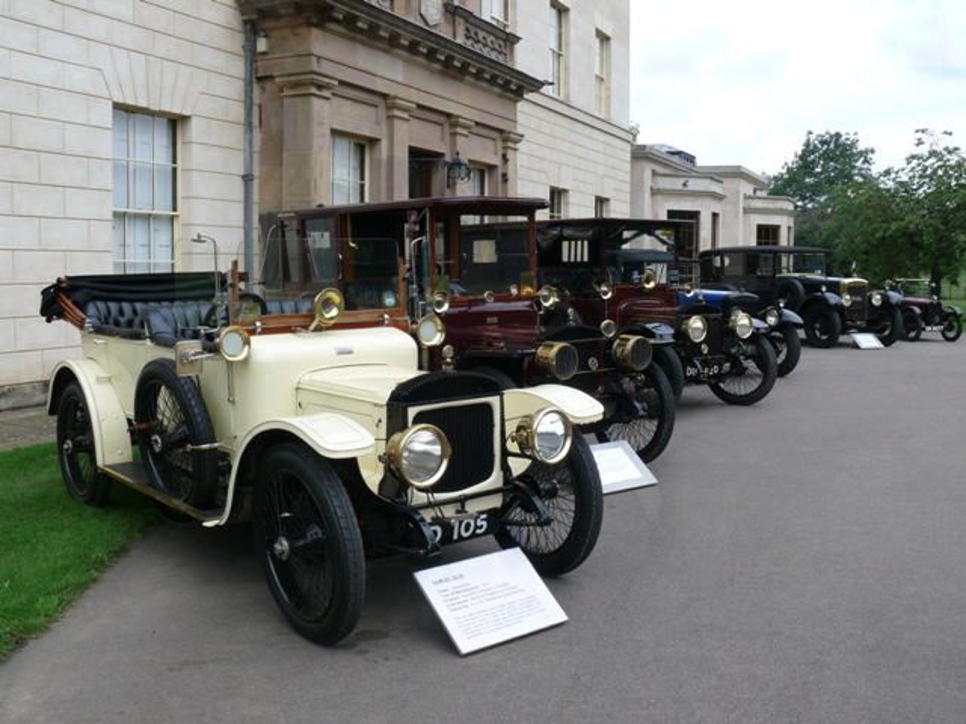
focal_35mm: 35
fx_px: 977
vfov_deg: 40.7
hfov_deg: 52.6
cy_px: 362
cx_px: 483
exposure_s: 1/320
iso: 100
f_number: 5.6
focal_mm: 7.4
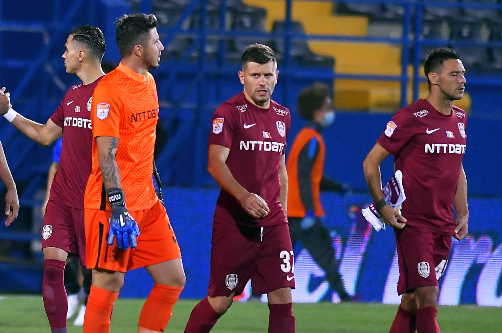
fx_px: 6267
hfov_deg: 4.6
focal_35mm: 450
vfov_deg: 3.0
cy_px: 166
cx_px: 251
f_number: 2.8
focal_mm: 300
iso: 1600
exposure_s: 1/1250
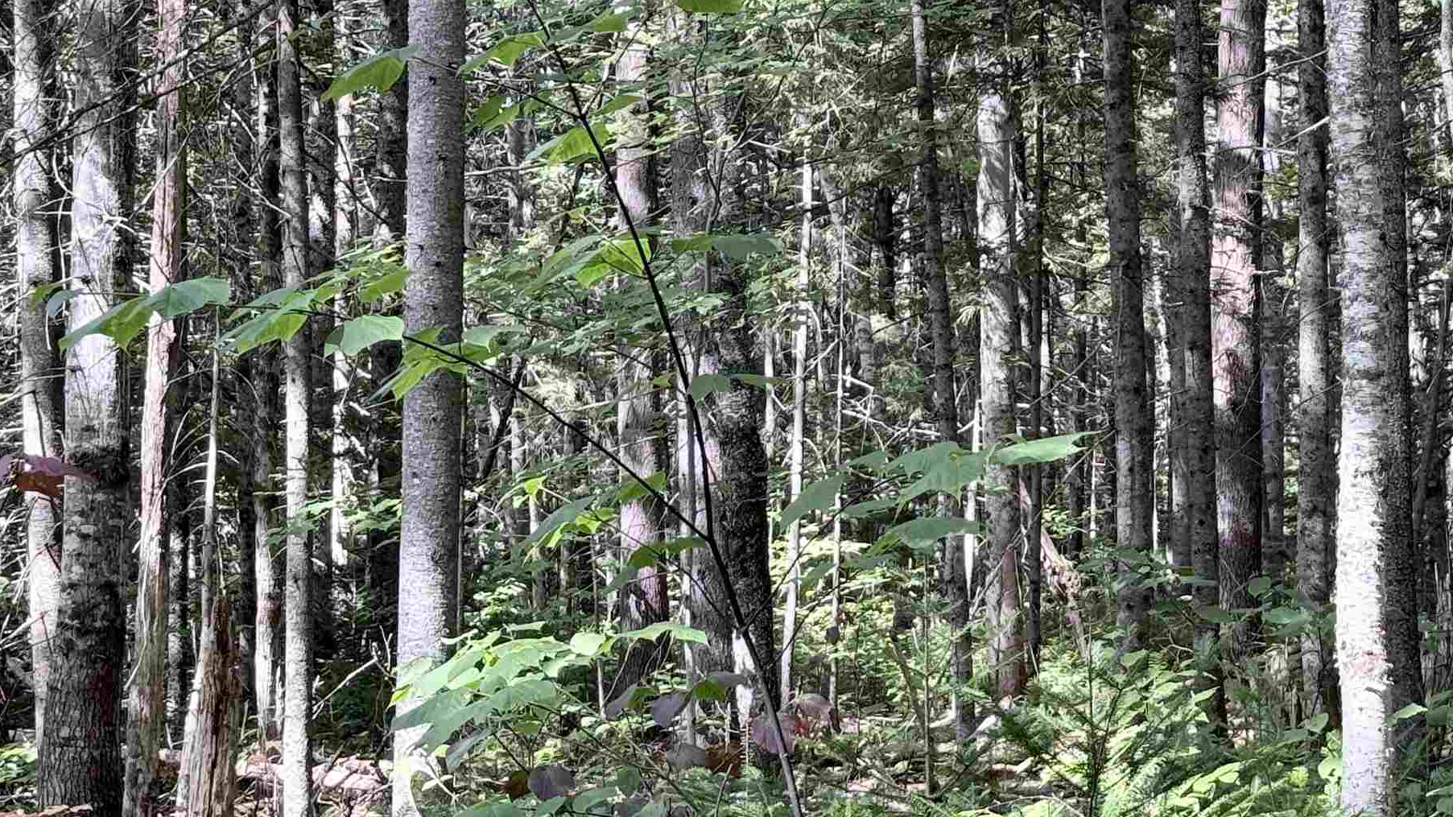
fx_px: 3429
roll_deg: +0.0
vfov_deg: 13.6
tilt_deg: +1.5
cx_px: 1207
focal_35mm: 89
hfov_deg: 23.5
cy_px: 379
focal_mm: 6.76
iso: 50
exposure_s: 1/121
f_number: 1.78
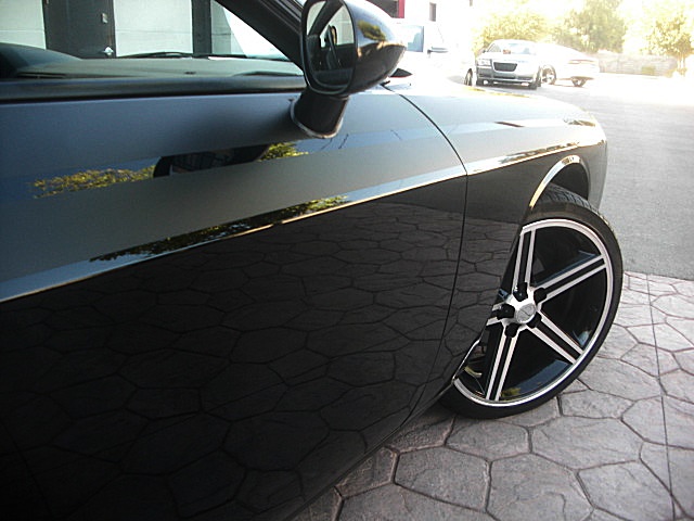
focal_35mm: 36
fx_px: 722
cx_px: 347
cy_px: 260
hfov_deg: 51.4
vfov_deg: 39.7
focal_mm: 6.3
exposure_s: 1/60
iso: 100
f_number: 2.8
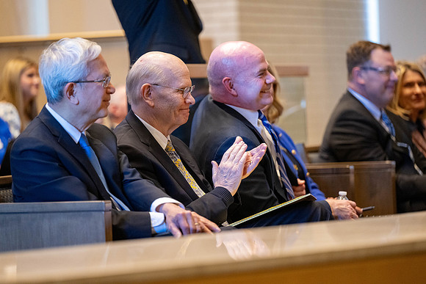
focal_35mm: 185
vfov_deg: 7.4
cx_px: 213
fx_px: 2190
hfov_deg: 11.1
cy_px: 142
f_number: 2.8
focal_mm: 185
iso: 3200
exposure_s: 1/320
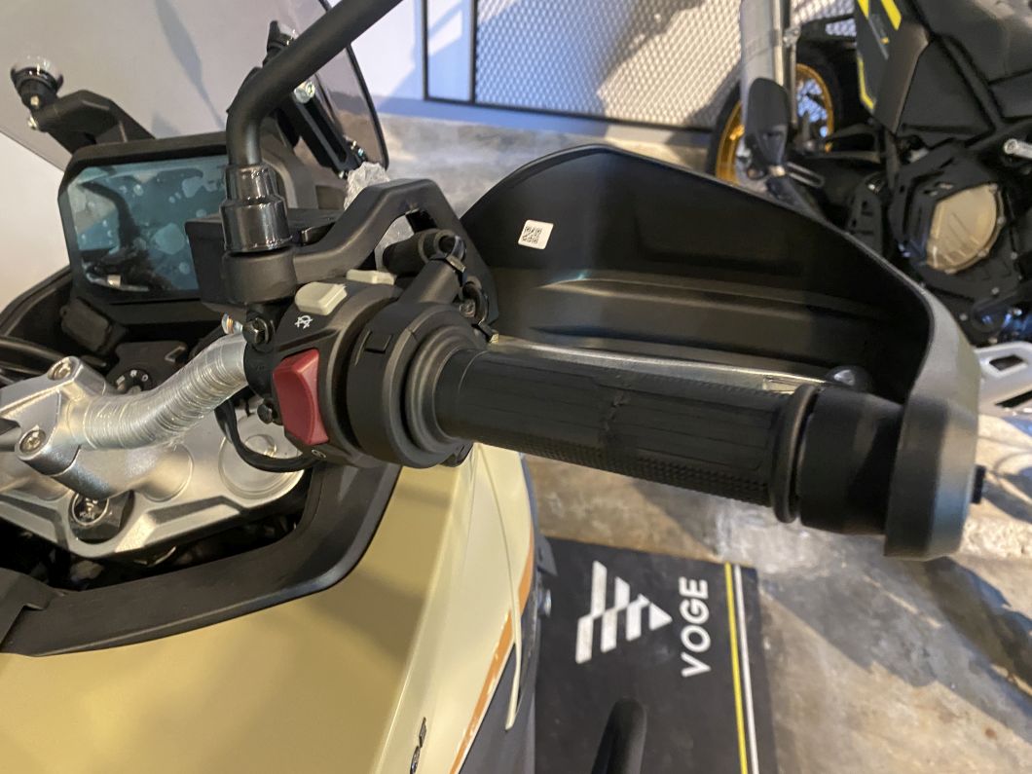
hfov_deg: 67.3
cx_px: 516
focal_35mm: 26
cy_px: 387
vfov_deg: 53.1
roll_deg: -2.8
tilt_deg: -43.4
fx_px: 775
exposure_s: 1/25
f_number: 1.8
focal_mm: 4.25
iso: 500
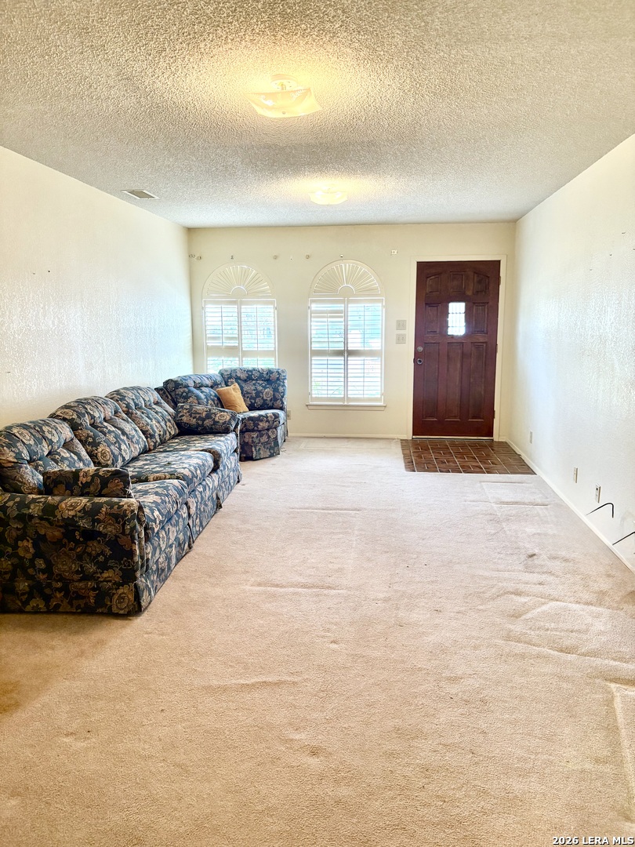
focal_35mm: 26
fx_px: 636
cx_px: 318
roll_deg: +0.1
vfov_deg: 67.3
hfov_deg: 53.1
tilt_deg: -7.9
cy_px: 424
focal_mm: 5.96
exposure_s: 1/60
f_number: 1.6
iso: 200
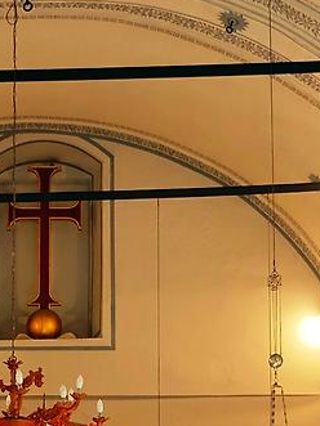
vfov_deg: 21.6
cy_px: 434
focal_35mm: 87
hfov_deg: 16.7
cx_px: 28
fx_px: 1073
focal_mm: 5.59
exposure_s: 1/100
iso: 160
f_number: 1.8
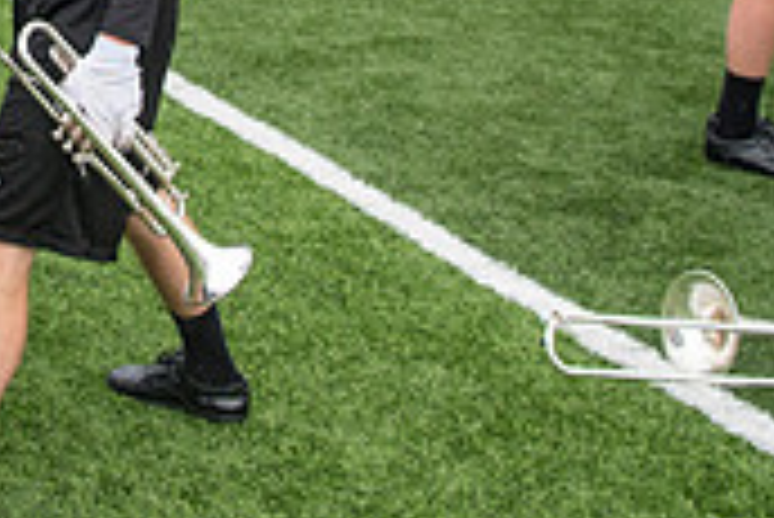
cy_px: -241
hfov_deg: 23.3
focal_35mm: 81
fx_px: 1743
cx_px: -108
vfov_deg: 15.6
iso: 400
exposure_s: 1/500
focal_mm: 24
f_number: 4
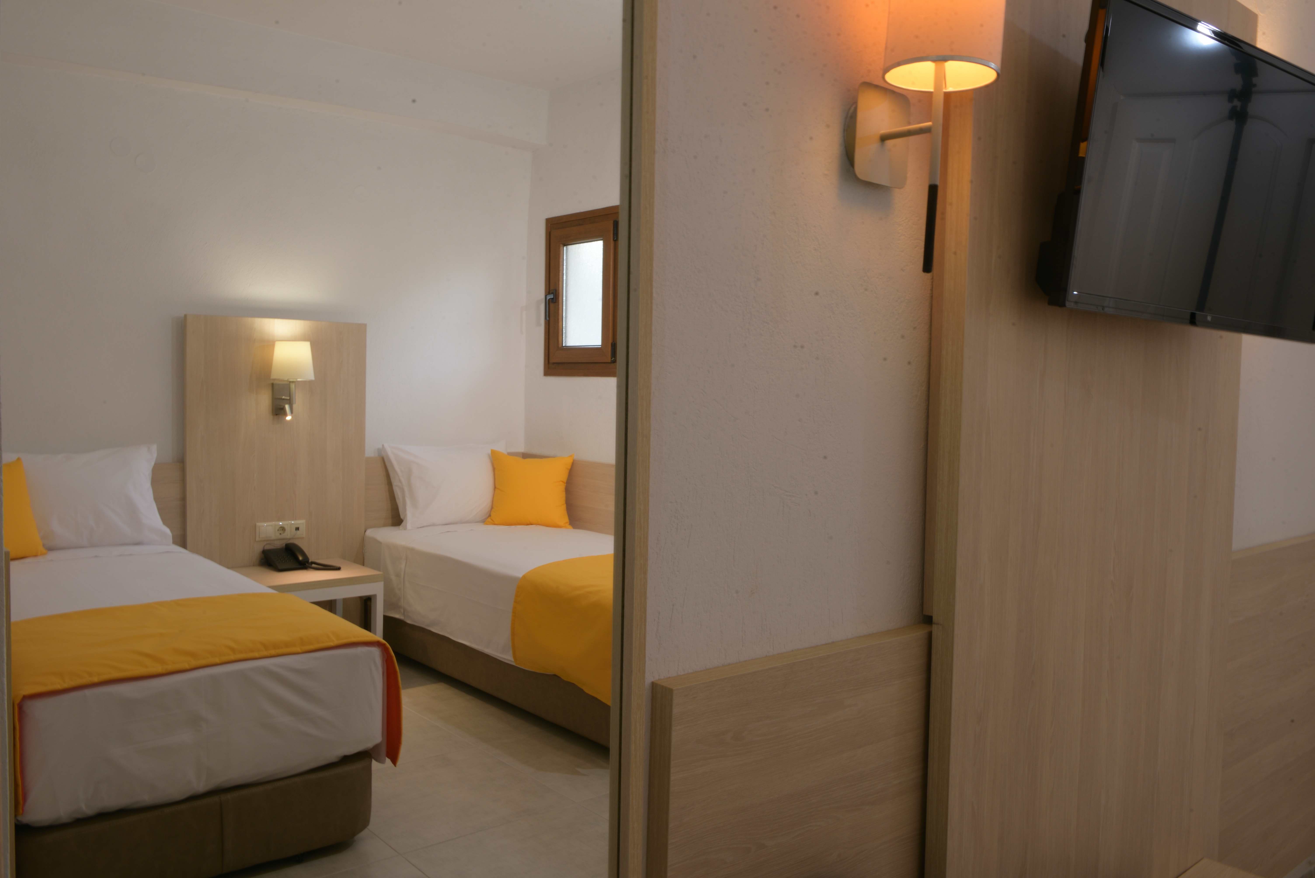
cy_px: 439
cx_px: 658
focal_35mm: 29
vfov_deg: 45.0
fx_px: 1060
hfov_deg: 63.6
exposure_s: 1/1.6
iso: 100
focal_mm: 29
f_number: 22
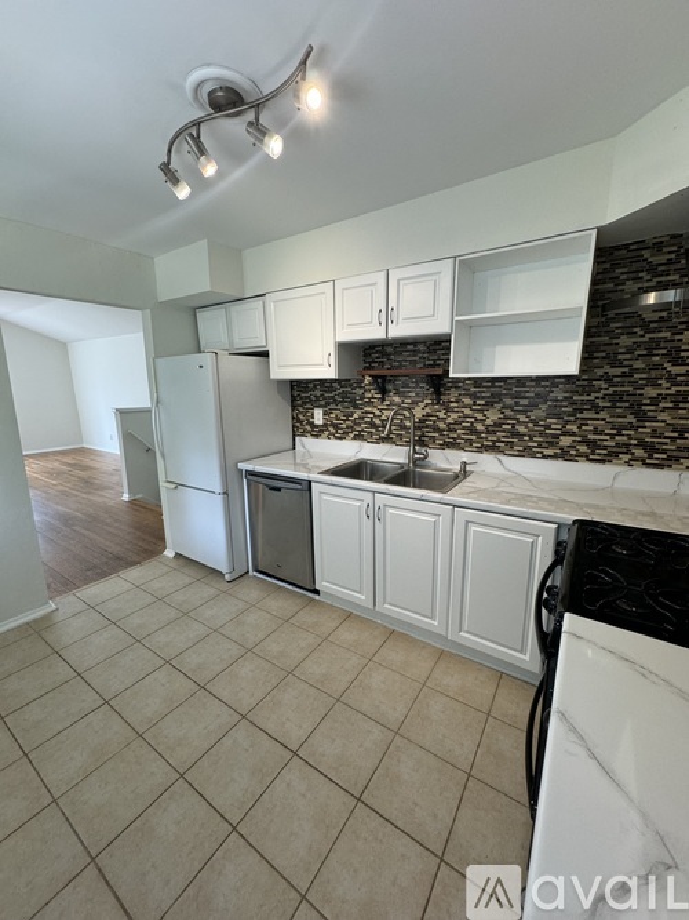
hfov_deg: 85.7
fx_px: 372
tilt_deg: -12.4
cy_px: 460
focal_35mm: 14
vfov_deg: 102.1
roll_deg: +1.0
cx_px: 344
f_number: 2.2
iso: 200
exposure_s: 1/120
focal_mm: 2.22
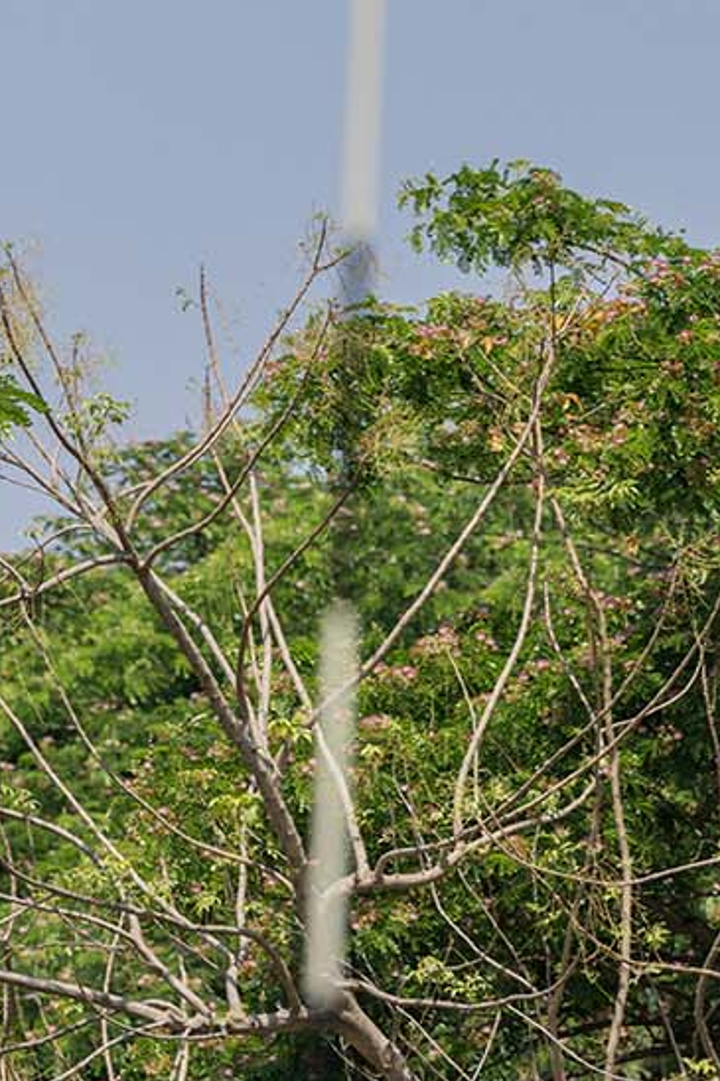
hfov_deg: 3.6
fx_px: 11436
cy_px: 834
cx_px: 864
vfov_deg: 5.4
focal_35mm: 381
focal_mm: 145
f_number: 3.5
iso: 360
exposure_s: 1/3200
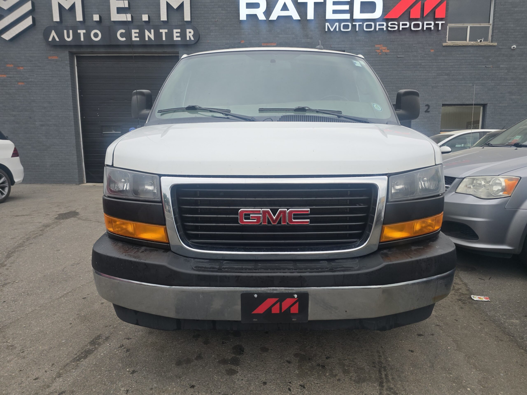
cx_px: 264
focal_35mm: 23
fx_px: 350
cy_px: 198
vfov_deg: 58.9
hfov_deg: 73.9
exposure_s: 1/180
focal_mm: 6.3
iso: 50
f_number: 1.7
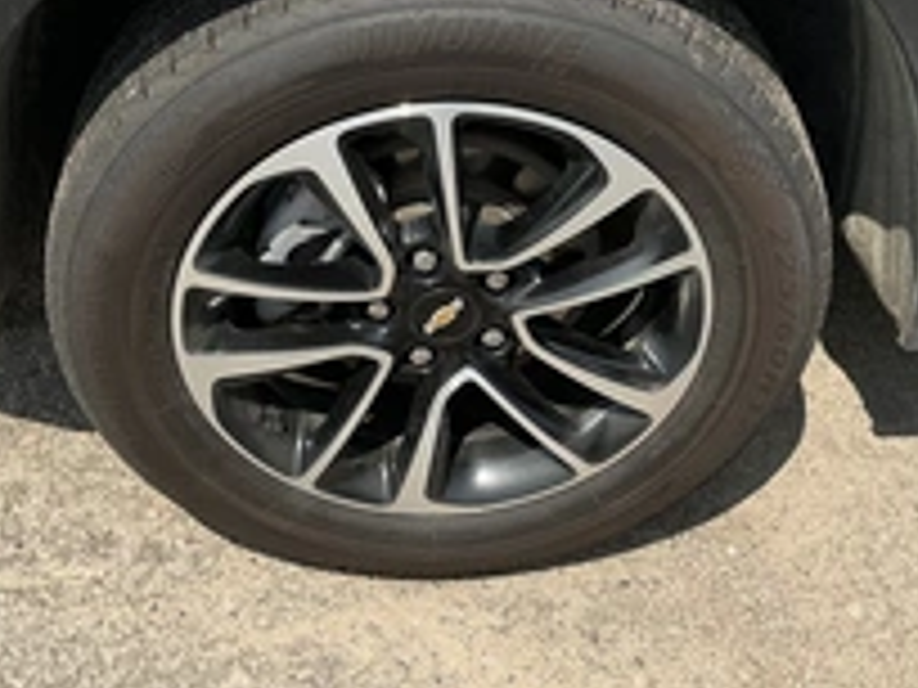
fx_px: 1459
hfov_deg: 34.9
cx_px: 436
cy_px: 81
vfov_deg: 25.8
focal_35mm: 55
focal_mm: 3
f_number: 1.8
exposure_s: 1/1786
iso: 25
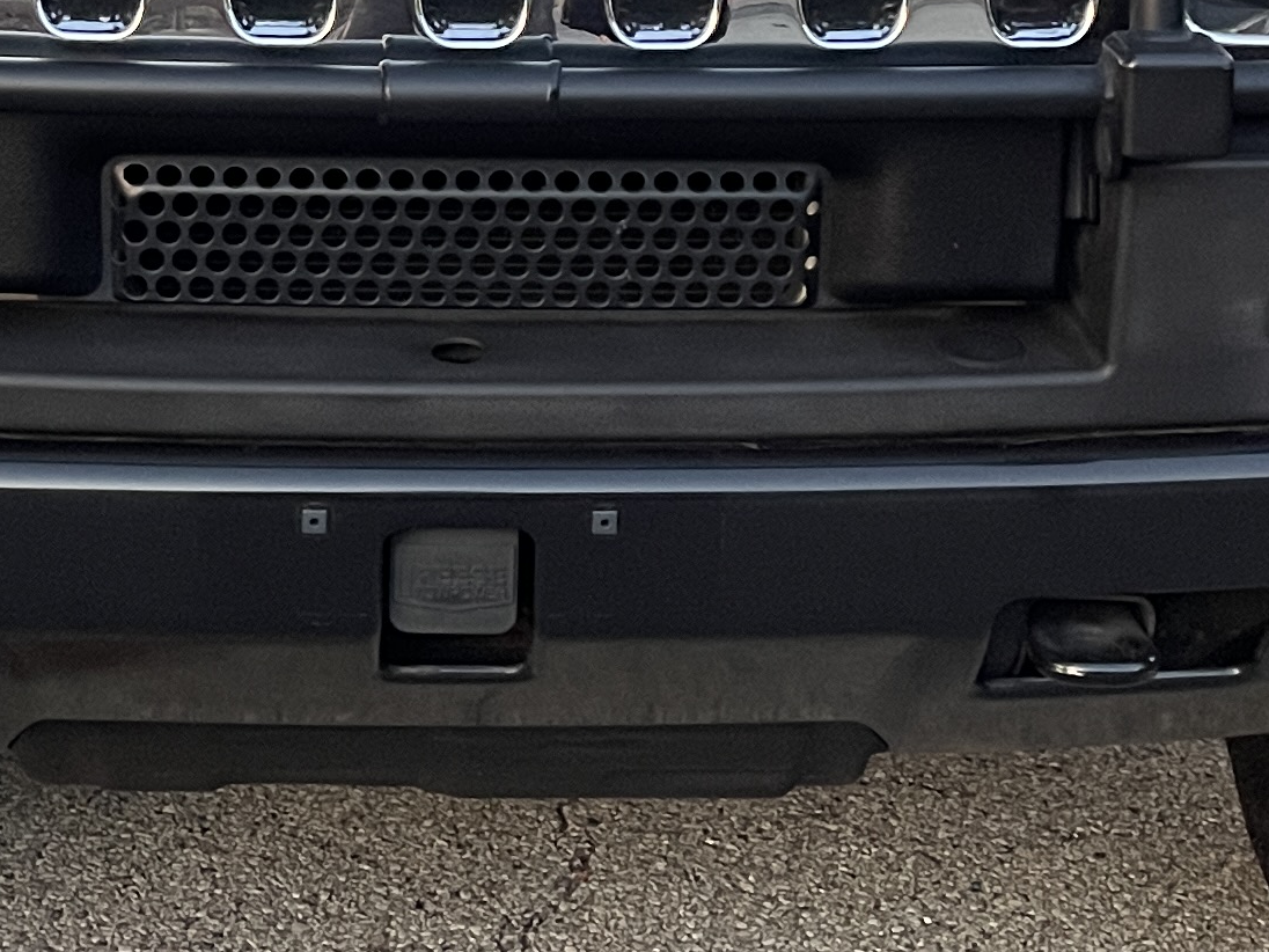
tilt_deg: -8.1
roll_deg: -0.6
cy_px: -239
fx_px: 3373
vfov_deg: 15.4
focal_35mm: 92
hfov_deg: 21.3
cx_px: 457
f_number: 1.6
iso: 500
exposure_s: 1/60
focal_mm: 5.1
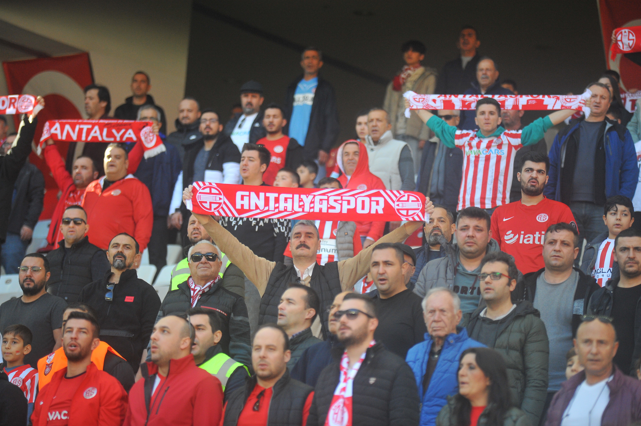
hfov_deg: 10.3
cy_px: 213
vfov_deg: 6.9
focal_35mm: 200
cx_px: 320
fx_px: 3559
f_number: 3.5
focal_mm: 200
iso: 2000
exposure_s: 1/2500
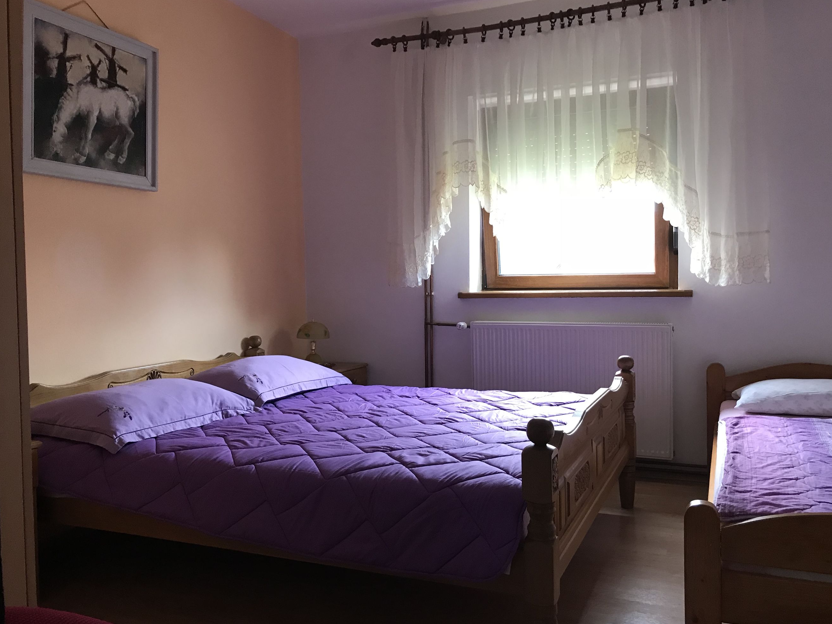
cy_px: 307
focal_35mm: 30
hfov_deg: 59.9
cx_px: 439
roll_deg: +0.9
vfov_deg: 46.8
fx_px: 721
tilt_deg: -0.2
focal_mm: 3.99
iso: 50
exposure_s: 1/17
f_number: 1.8
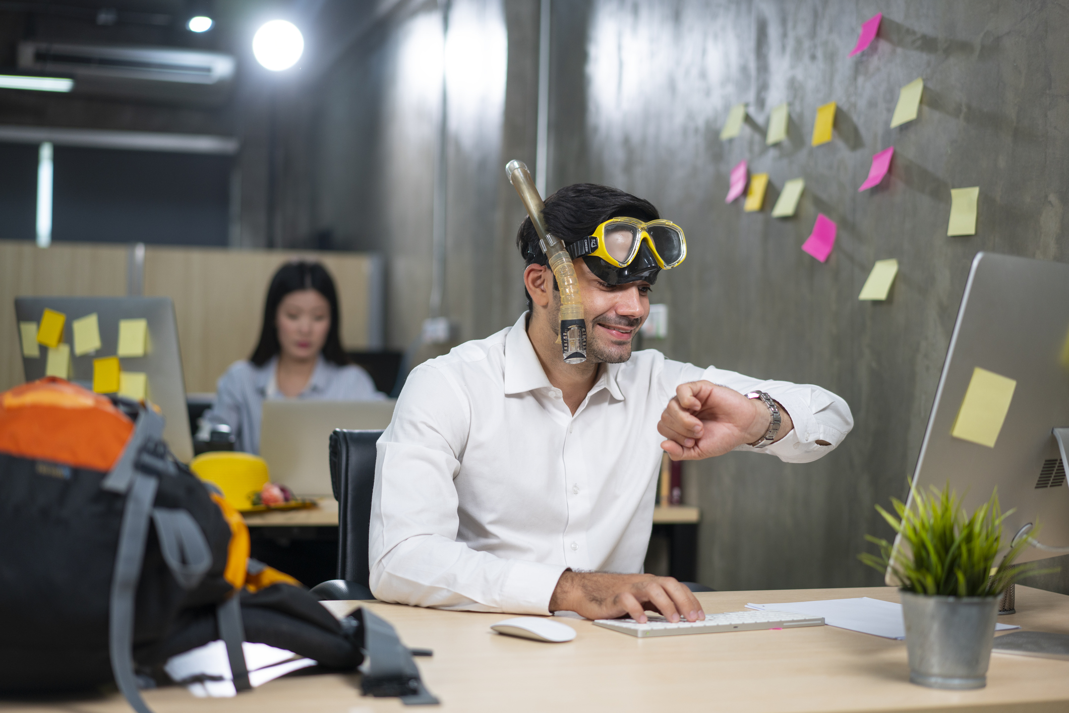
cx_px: 534
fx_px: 1633
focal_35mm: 55
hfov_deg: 36.2
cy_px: 356
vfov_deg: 24.6
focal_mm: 55
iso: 250
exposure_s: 1/200
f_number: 2
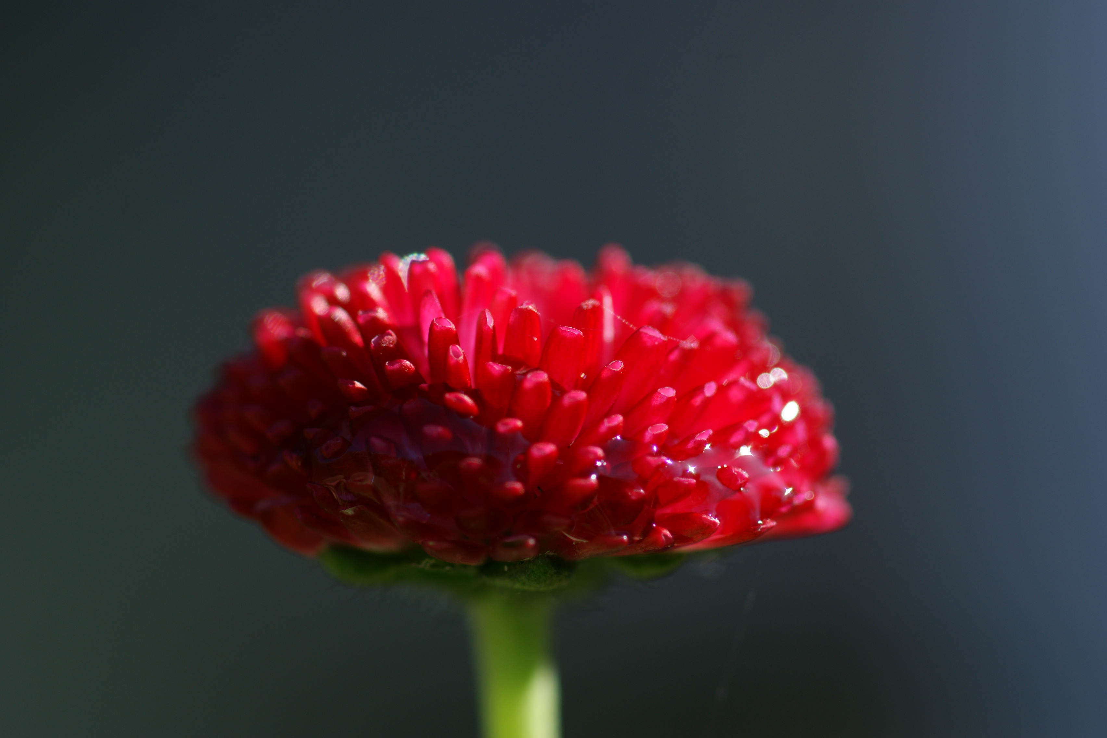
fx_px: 4612
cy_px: 369
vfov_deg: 9.1
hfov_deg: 13.7
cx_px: 554
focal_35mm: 150
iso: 100
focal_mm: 100
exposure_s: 1/200
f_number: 3.5
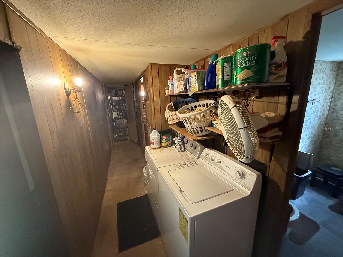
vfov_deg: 85.7
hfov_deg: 102.1
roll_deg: +2.0
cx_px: 172
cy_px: 128
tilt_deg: -13.4
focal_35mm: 14
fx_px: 139
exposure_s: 1/60
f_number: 2.2
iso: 640
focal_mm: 2.22
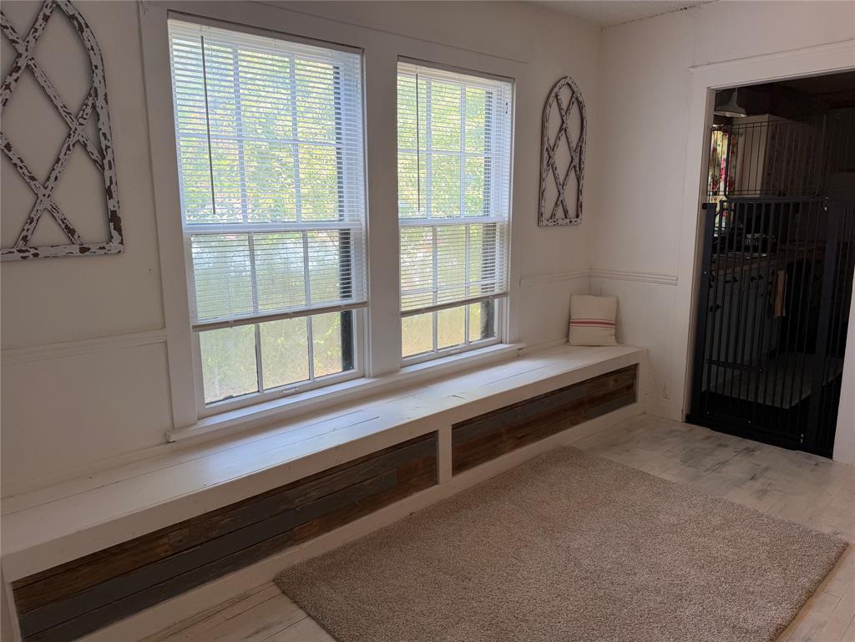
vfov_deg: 56.8
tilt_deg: -10.5
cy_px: 321
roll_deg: +0.5
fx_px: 593
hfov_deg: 71.6
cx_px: 428
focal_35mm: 24
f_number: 1.78
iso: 100
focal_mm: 6.76
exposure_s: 1/124
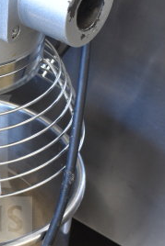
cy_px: 168
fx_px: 913
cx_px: -72
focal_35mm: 133
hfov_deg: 10.0
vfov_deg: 15.4
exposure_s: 1/40
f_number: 4
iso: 720
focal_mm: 26
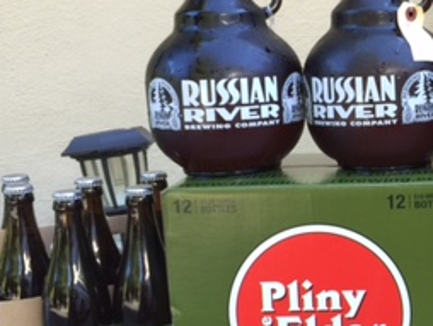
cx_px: 464
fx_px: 914
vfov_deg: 20.2
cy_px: 164
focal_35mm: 73
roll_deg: -0.7
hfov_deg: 25.0
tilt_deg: -9.3
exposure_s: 1/40
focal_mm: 4.15
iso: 32
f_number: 2.2
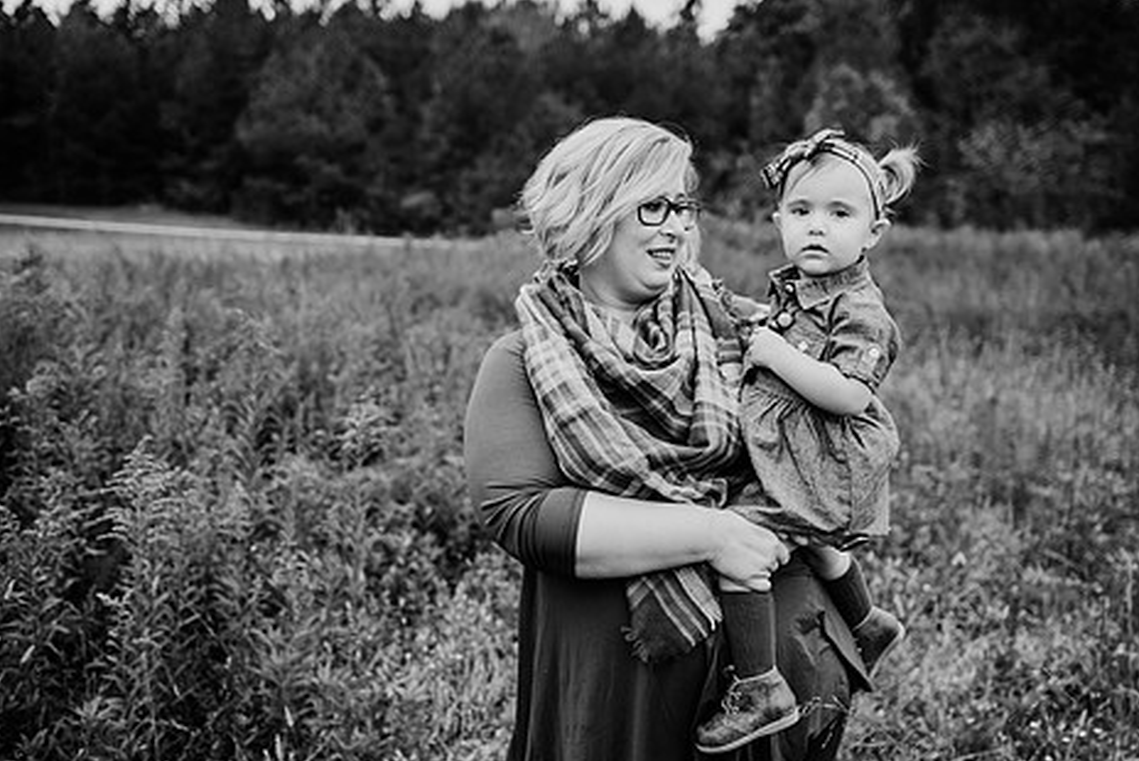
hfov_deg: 61.9
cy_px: 372
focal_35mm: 30
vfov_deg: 43.7
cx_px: 572
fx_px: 950
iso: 125
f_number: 2.2
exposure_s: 1/800
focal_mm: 24
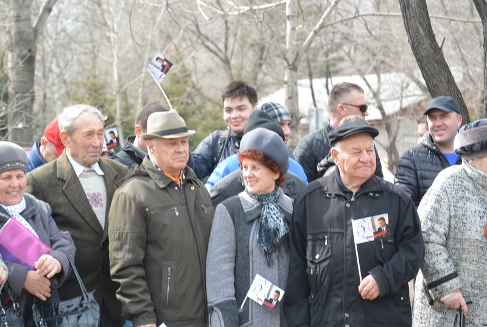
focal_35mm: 186
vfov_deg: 7.4
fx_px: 2520
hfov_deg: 11.0
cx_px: 244
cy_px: 164
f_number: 4.8
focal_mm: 69
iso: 160
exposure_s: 1/250
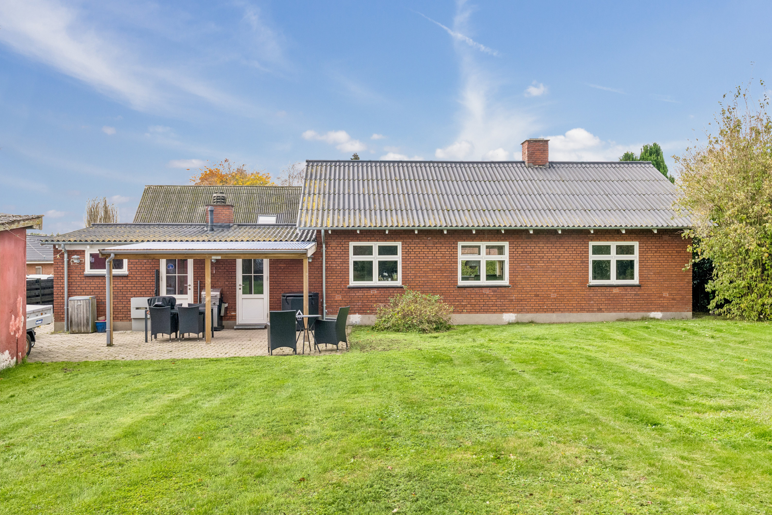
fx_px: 643
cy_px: 258
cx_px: 386
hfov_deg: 61.9
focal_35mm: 30
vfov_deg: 43.6
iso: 400
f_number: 8
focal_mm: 20
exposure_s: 1/80
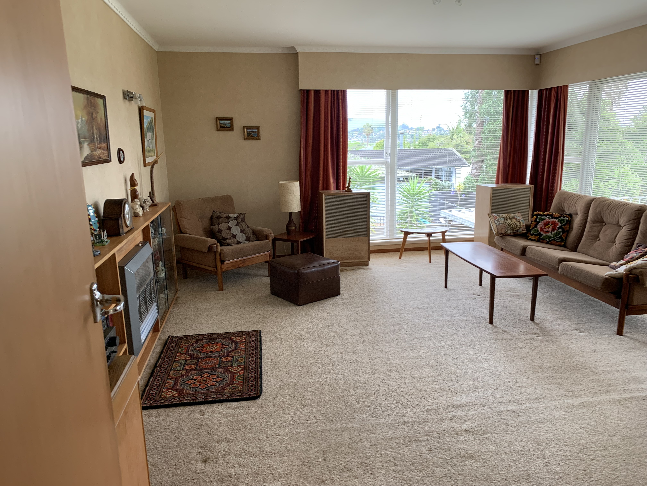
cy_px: 243
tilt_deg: -12.6
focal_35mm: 26
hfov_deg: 67.3
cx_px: 324
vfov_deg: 53.1
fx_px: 486
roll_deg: +0.6
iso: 64
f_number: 1.8
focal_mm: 4.25
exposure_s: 1/121
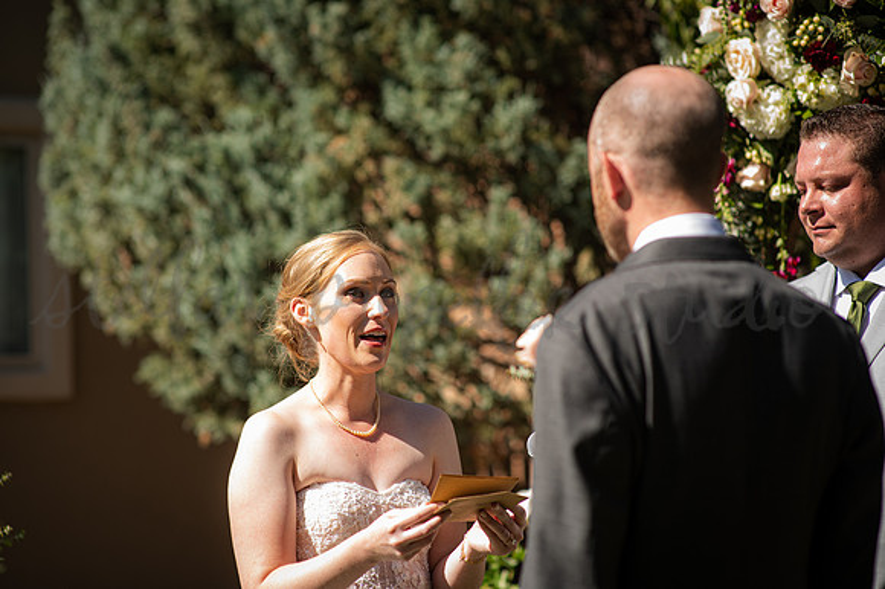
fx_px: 2088
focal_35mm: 85
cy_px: 294
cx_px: 442
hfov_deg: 23.9
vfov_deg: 16.1
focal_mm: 85
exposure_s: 1/1600
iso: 200
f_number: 2.5
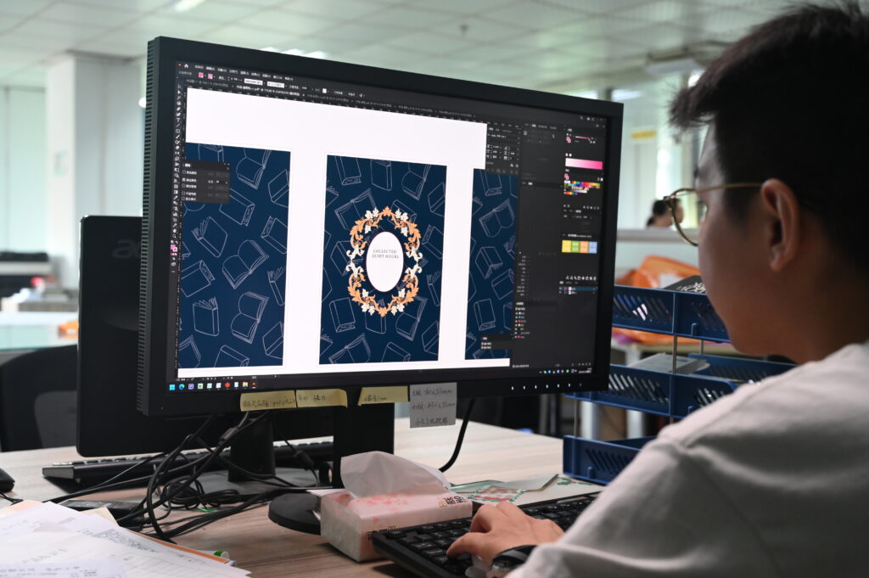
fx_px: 1085
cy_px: 289
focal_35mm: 45
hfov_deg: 43.6
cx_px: 434
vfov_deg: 29.8
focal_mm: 45
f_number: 5
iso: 3200
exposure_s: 1/125
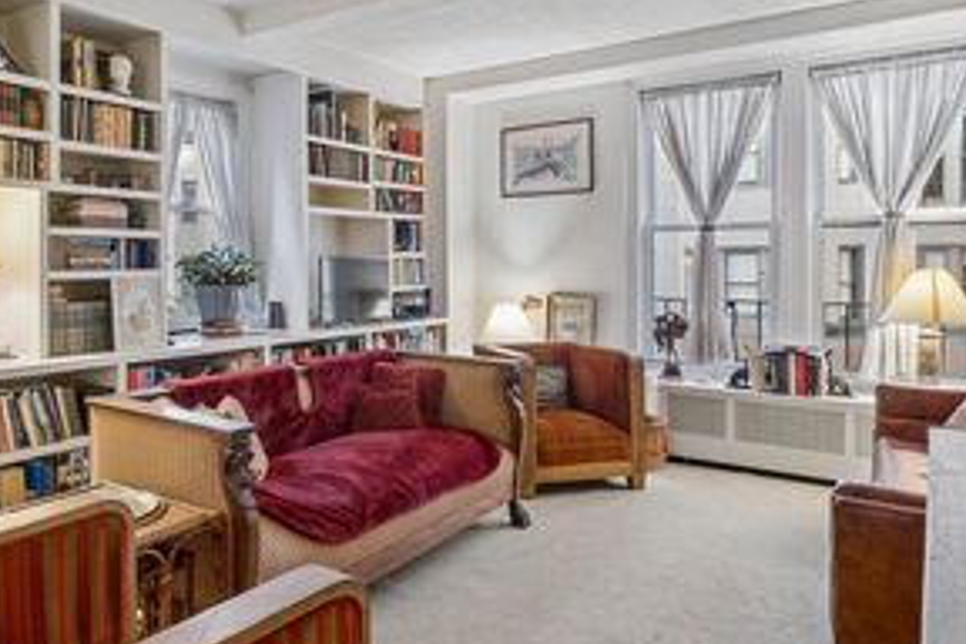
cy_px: 260
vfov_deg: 49.3
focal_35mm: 26
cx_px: 396
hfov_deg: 68.8
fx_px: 698
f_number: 8
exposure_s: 1/2.5
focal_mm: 10
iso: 250
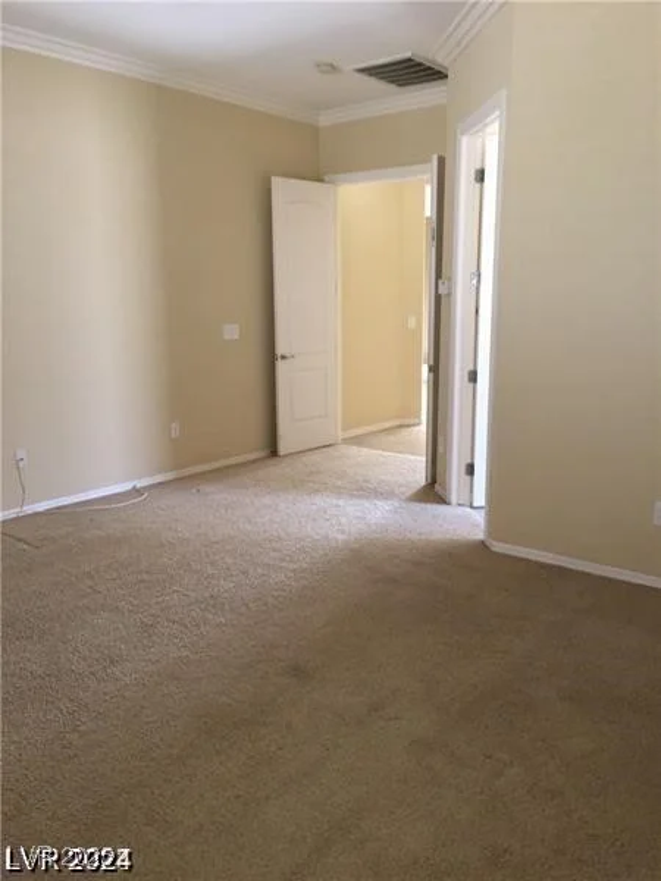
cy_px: 440
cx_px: 330
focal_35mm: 29
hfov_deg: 48.2
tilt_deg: -10.6
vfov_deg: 61.7
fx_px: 738
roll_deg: +0.8
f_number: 2.2
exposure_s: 1/20
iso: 160
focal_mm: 4.15
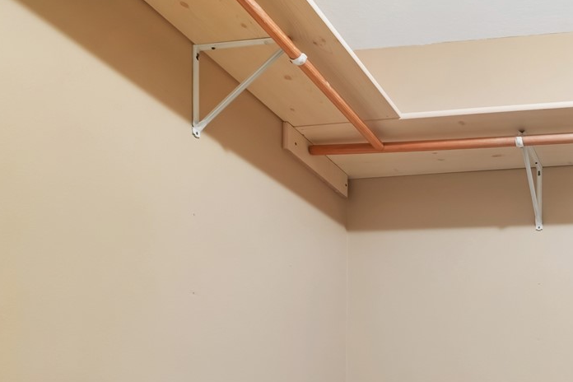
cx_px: 596
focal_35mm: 39
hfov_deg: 41.7
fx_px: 621
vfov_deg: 29.9
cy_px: 444
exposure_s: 1/1.25
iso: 400
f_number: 10
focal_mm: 16
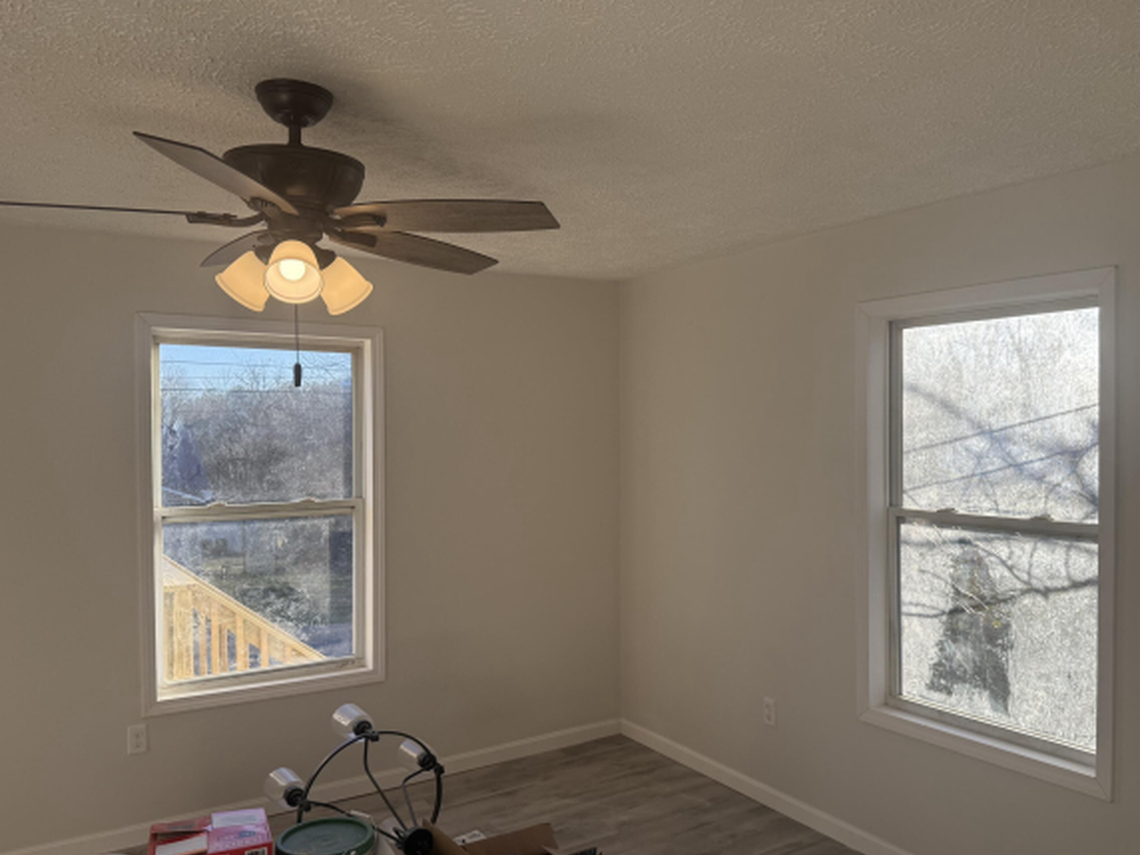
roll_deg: +0.2
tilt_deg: +0.2
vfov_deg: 49.7
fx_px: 922
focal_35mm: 28
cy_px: 436
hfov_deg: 63.4
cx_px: 613
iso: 100
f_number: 1.78
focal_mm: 6.76
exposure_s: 1/1122
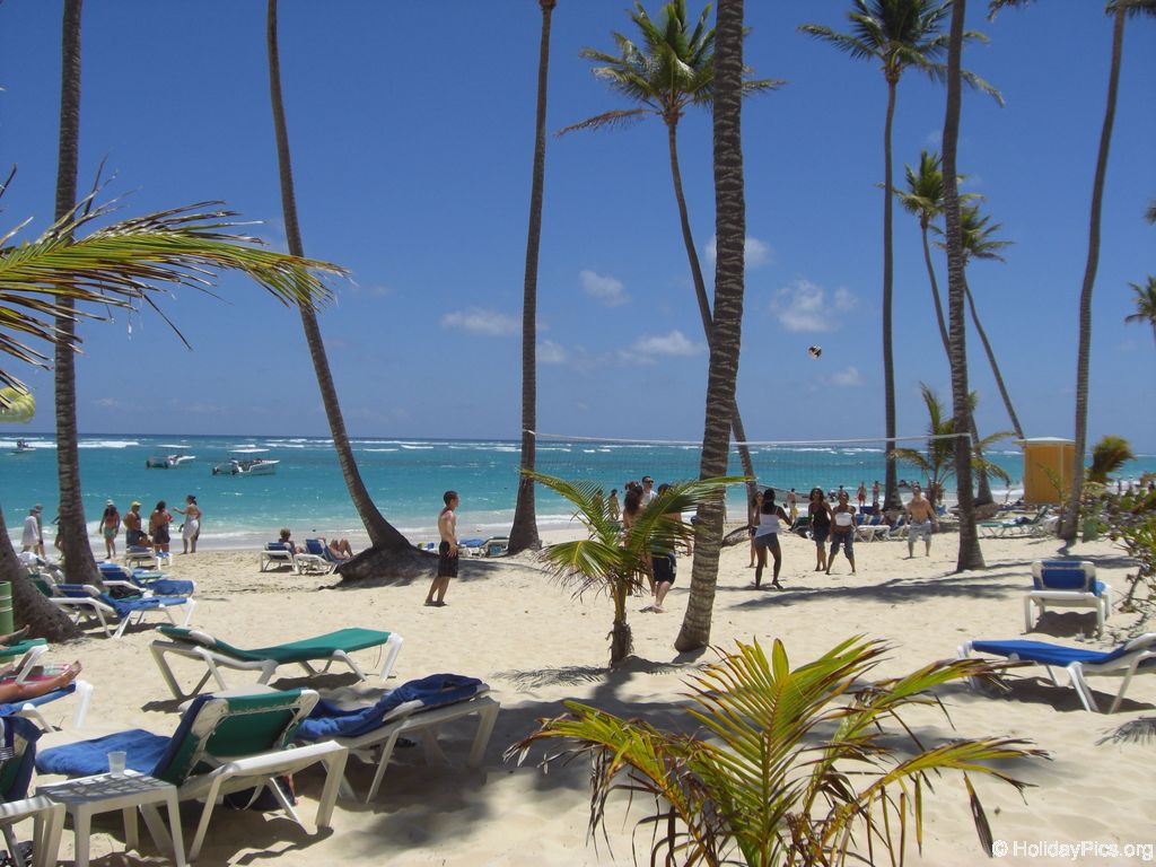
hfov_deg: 49.0
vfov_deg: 37.7
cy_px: 434
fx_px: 1269
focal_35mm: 38
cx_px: 578
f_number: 8
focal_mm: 6.2
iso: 64
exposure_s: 1/320
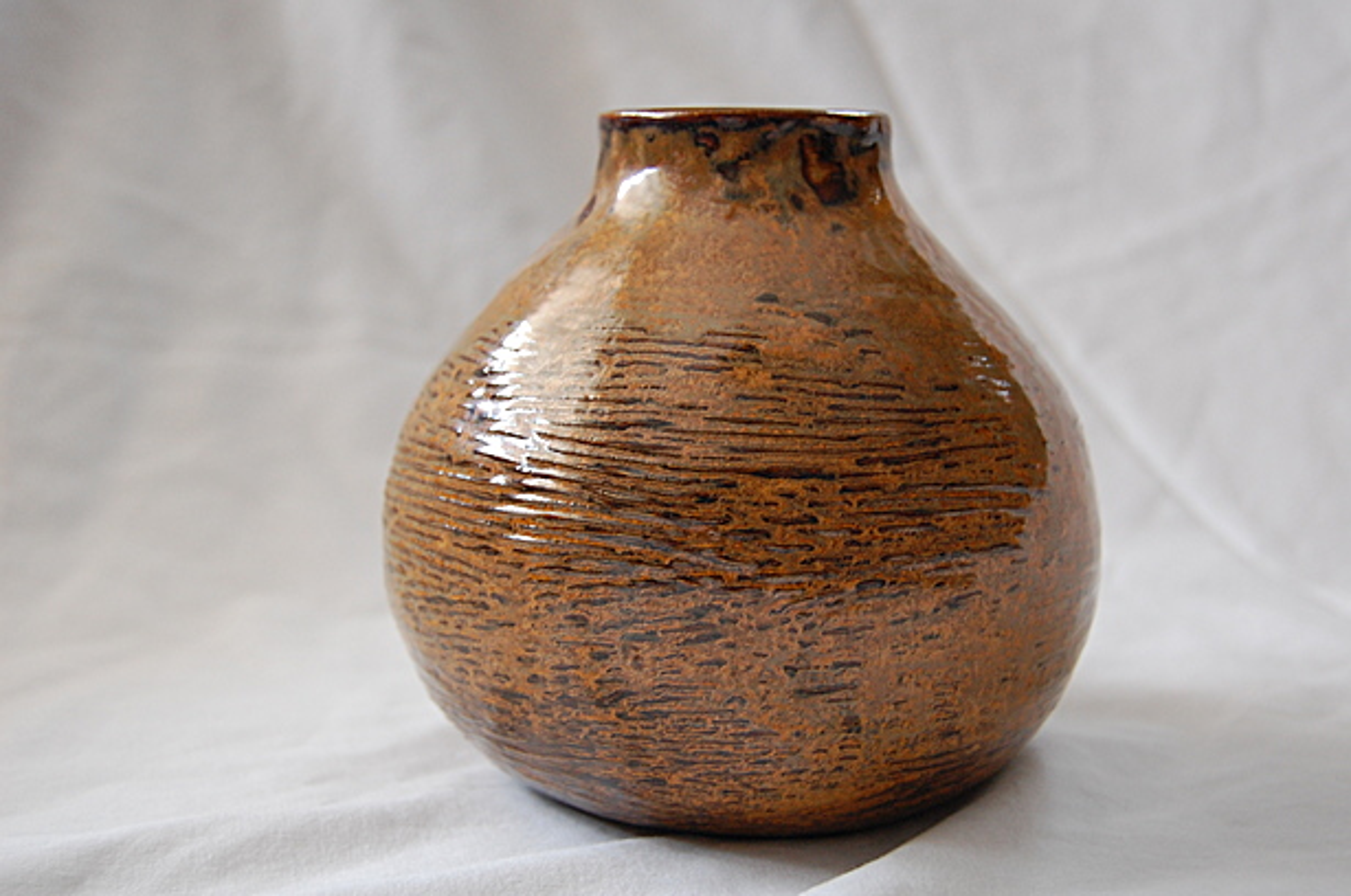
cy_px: 448
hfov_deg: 41.2
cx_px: 676
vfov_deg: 28.0
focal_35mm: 48
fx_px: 1798
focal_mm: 32
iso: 800
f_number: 4.5
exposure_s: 1/8
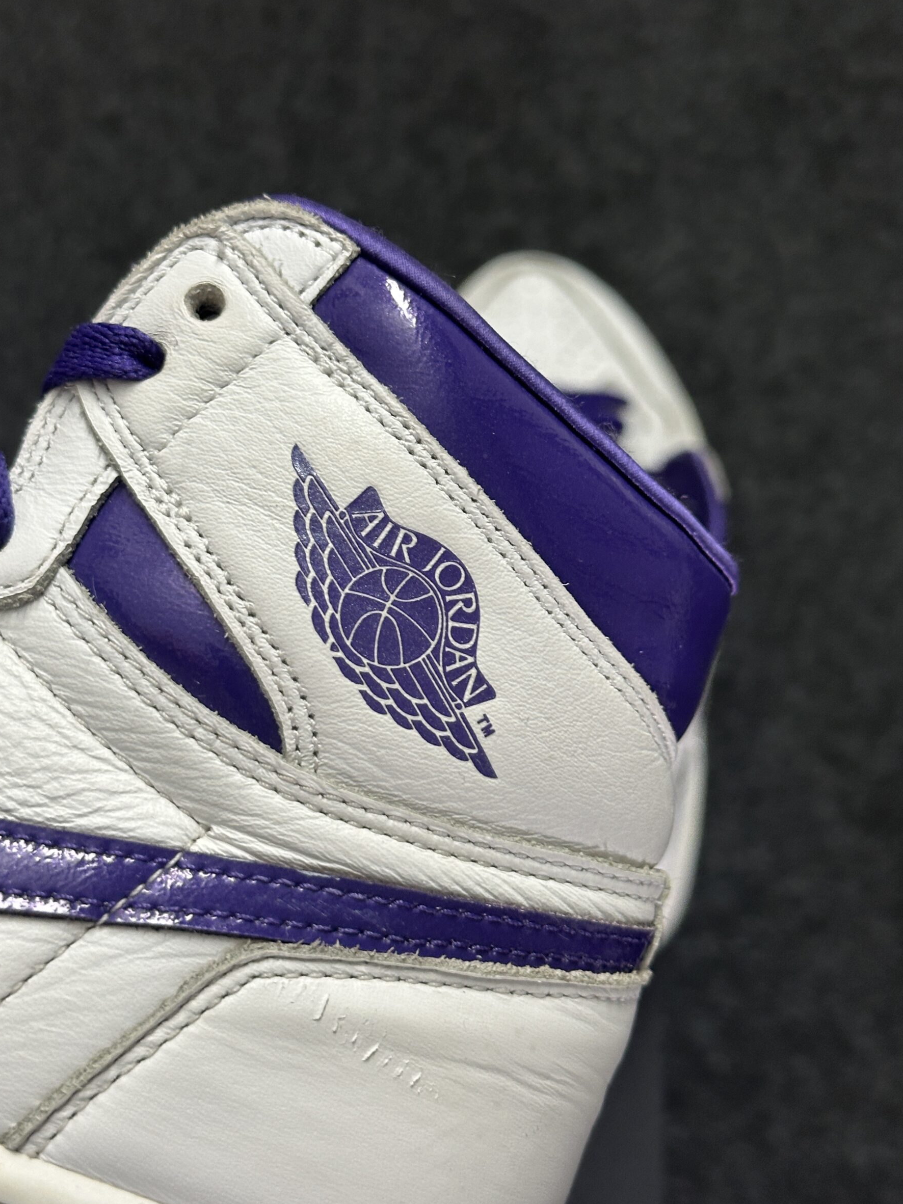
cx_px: 426
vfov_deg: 36.8
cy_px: 598
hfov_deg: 28.0
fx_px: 1809
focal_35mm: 52
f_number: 1.78
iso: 125
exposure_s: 1/50
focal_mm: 6.86
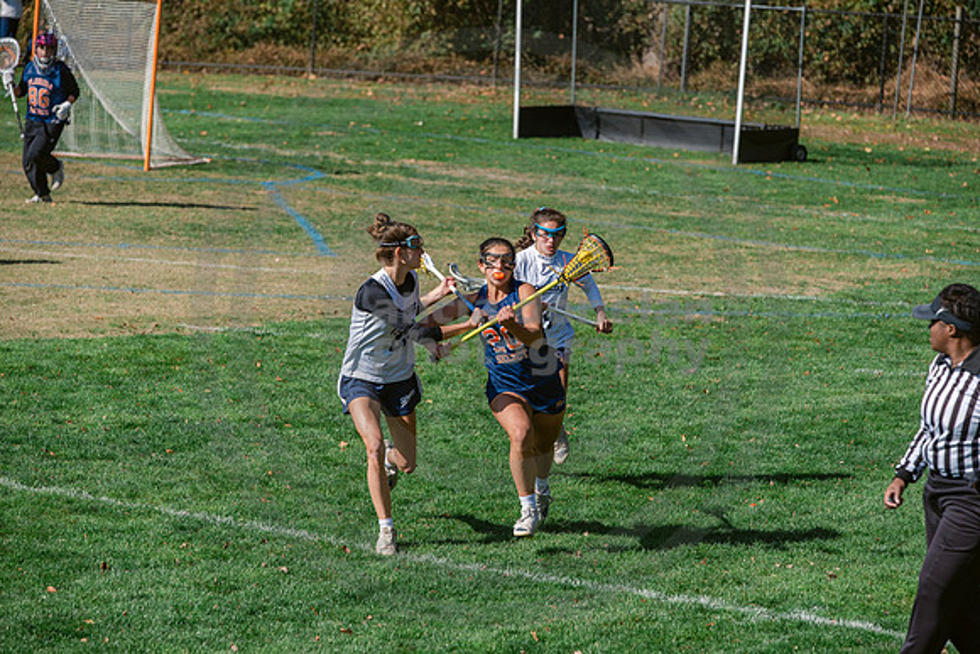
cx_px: 490
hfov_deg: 12.8
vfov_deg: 8.6
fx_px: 4356
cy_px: 327
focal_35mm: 160
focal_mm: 160
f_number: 5
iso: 250
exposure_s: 1/1600
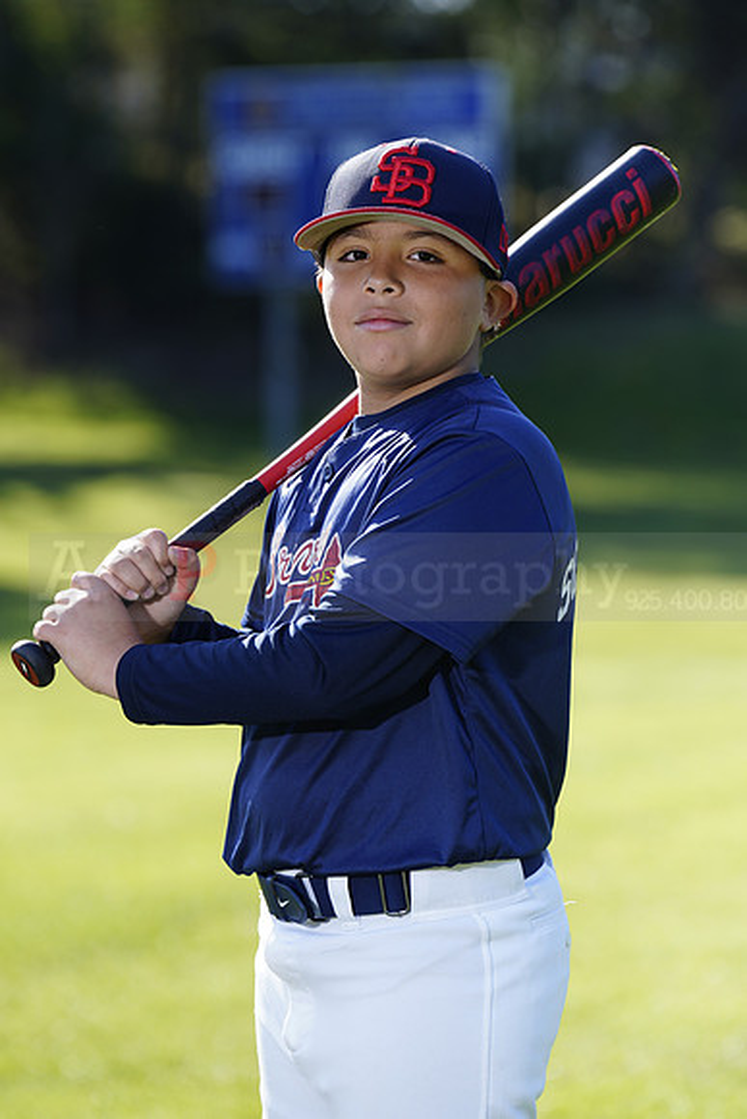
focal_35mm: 197
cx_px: 374
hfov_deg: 7.0
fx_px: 6127
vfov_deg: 10.4
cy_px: 560
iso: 100
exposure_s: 1/250
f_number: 5
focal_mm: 197
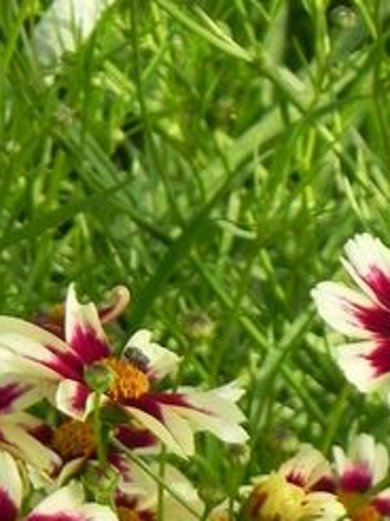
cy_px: 678
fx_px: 7058
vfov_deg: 4.2
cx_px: 114
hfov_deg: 3.2
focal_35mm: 469
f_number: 5
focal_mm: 25.7
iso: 160
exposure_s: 1/400
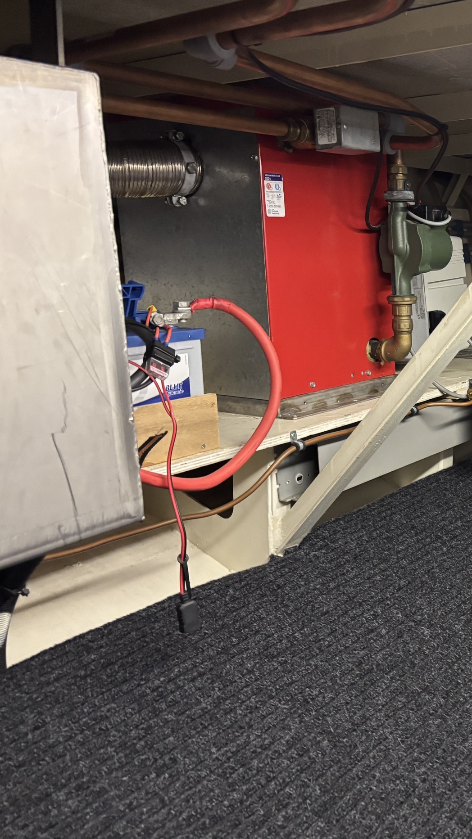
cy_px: 418
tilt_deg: -12.5
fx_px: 846
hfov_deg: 28.4
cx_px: 514
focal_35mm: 38
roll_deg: +0.8
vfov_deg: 52.8
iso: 500
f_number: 1.6
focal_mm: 5.96
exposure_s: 1/33
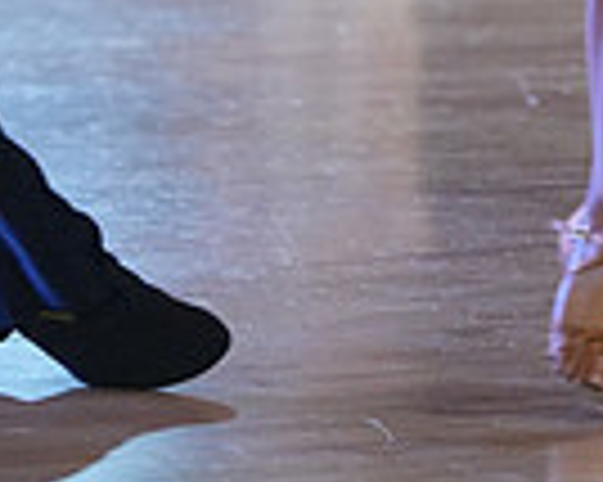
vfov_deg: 2.5
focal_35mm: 619
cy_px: -617
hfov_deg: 3.1
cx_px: 740
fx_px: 11039
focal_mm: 152
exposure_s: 1/400
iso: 4000
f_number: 5
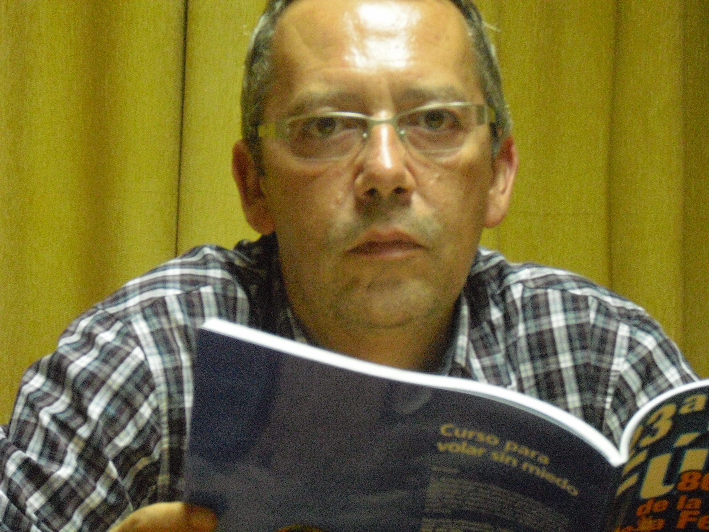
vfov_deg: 13.1
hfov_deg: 17.4
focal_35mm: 113
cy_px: 266
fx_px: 2314
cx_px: 354
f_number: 5.2
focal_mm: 18.6
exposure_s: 1/25
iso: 800
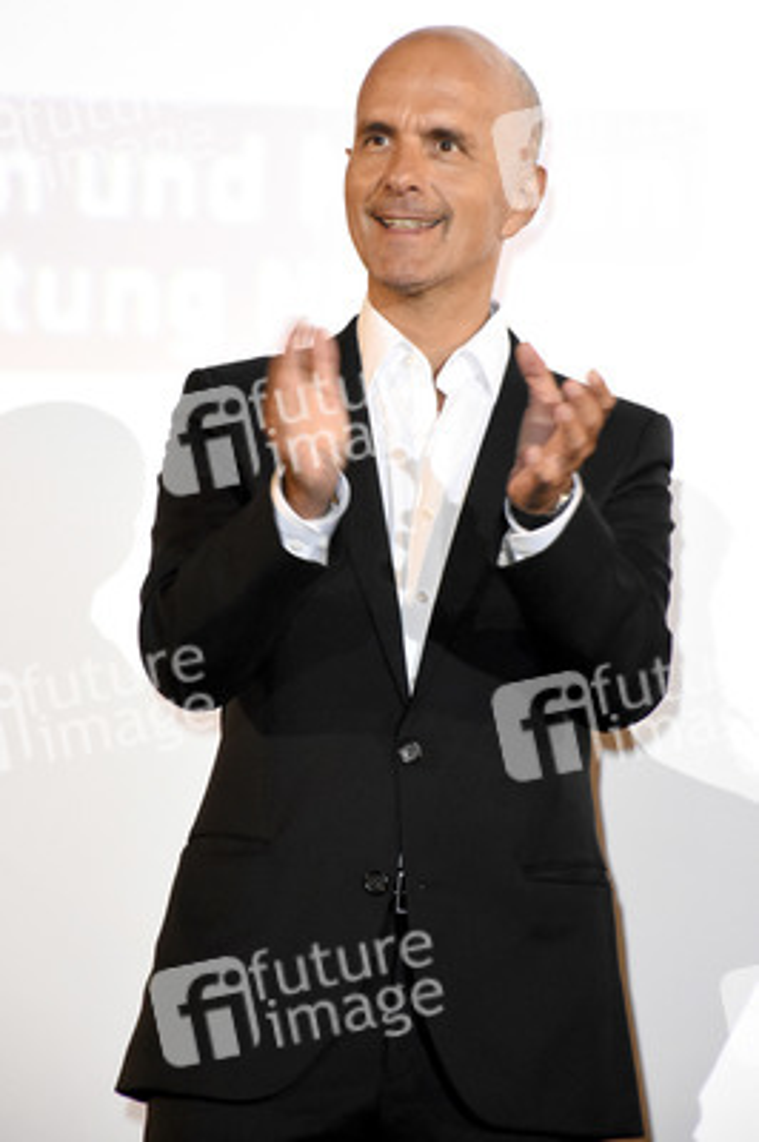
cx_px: 380
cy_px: 571
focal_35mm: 210
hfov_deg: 6.5
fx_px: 6652
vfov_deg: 9.8
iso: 3200
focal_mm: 140
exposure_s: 1/60
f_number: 6.3
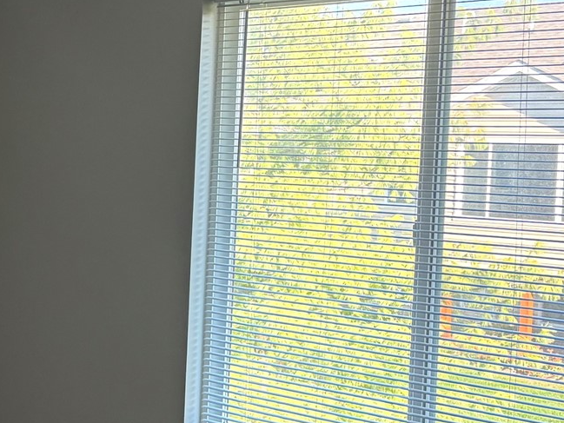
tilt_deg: -2.3
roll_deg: -2.5
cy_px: 184
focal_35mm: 82
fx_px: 1336
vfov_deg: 18.0
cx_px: -228
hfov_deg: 21.0
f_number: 1.6
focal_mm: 5.96
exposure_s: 1/121
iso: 125
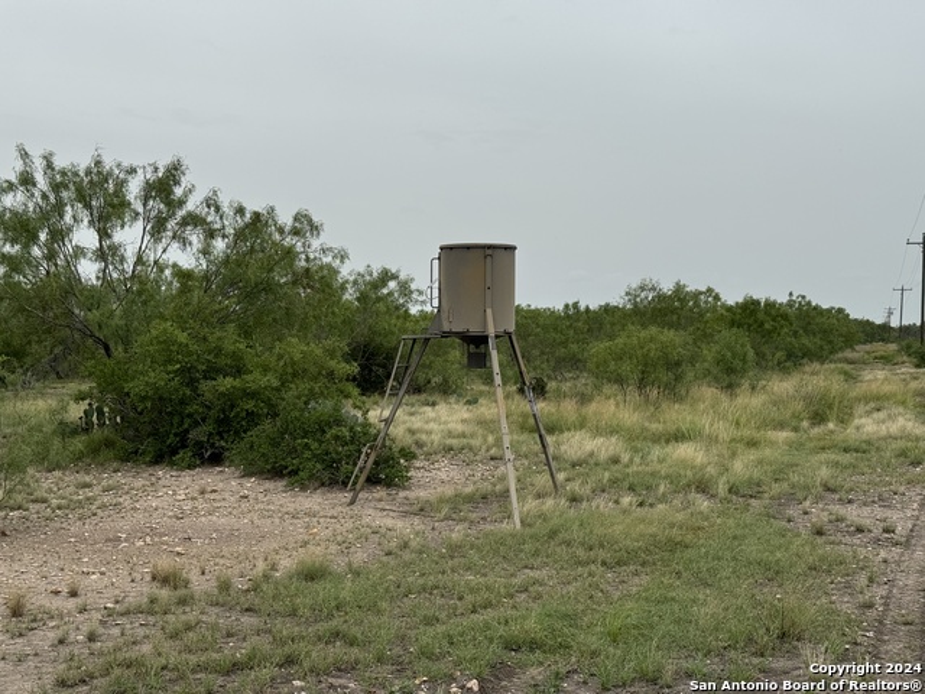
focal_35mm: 48
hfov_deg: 39.7
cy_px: 347
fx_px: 1283
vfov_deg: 30.3
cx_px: 462
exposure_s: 1/4975
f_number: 1.78
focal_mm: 6.76
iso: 64
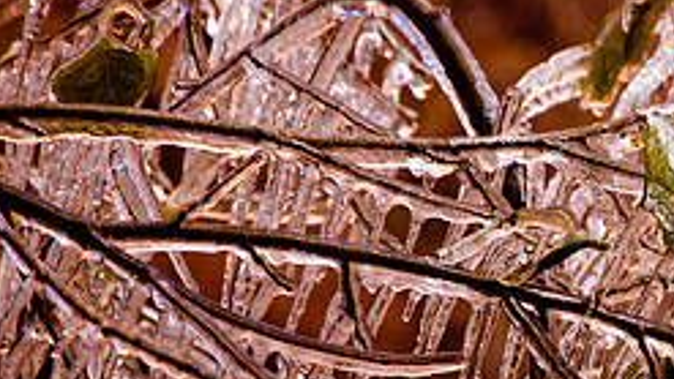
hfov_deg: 5.6
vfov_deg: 3.1
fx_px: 6921
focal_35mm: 387
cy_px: 236
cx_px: 480
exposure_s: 1/200
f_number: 5.6
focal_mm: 105
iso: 320
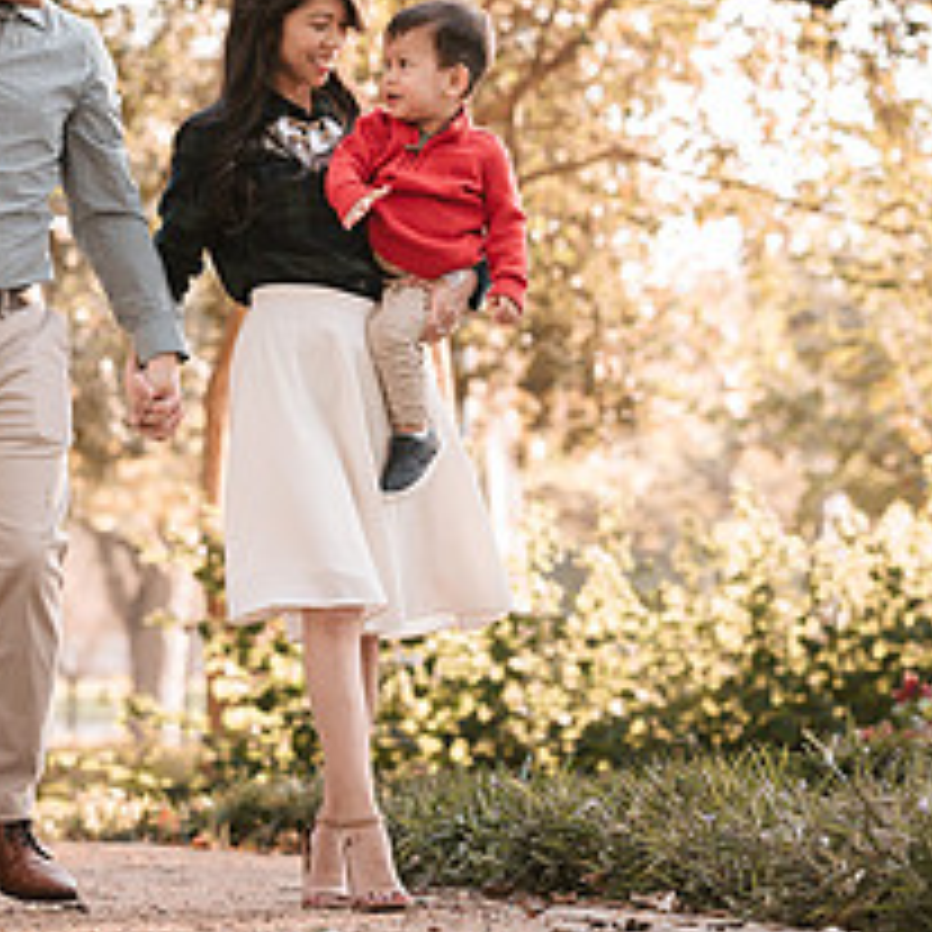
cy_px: 140
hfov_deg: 8.6
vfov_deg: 8.6
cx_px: 266
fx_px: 6214
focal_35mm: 204
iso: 320
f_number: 3.2
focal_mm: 85
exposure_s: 1/200
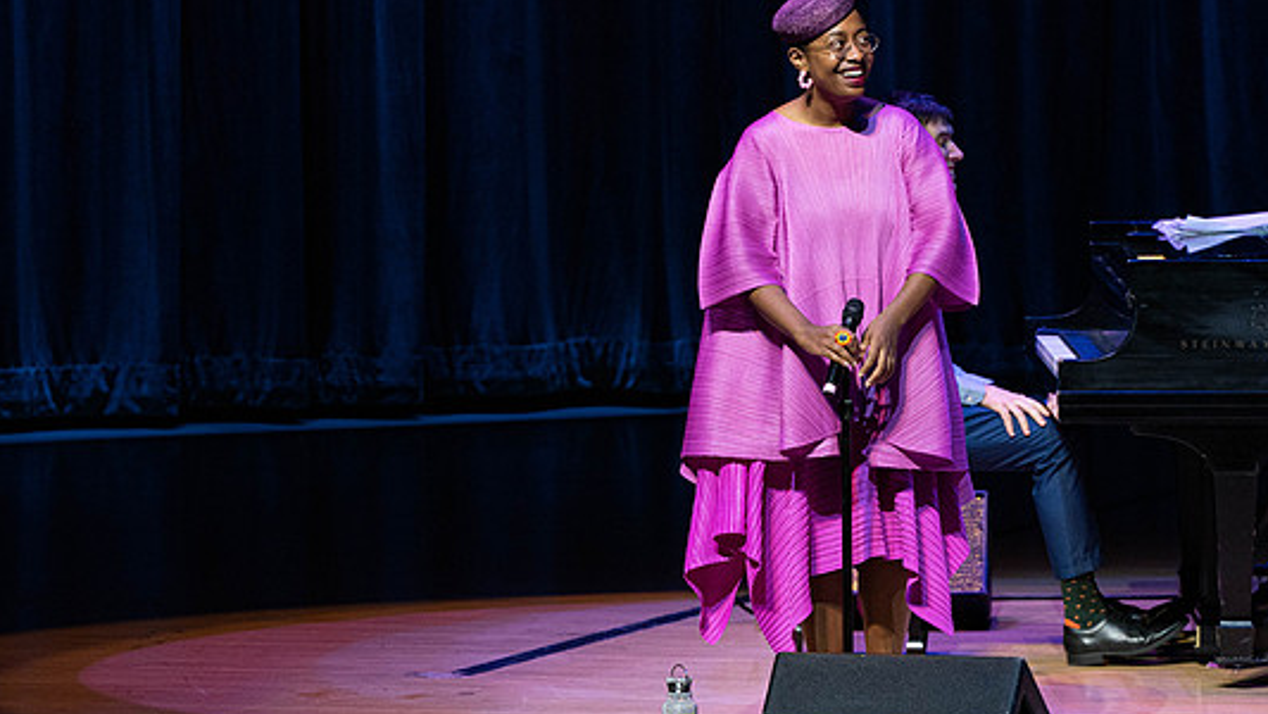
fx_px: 13148
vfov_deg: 3.1
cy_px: 329
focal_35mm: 391
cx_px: 555
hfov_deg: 5.5
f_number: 8
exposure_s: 1/320
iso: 4000
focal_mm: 318
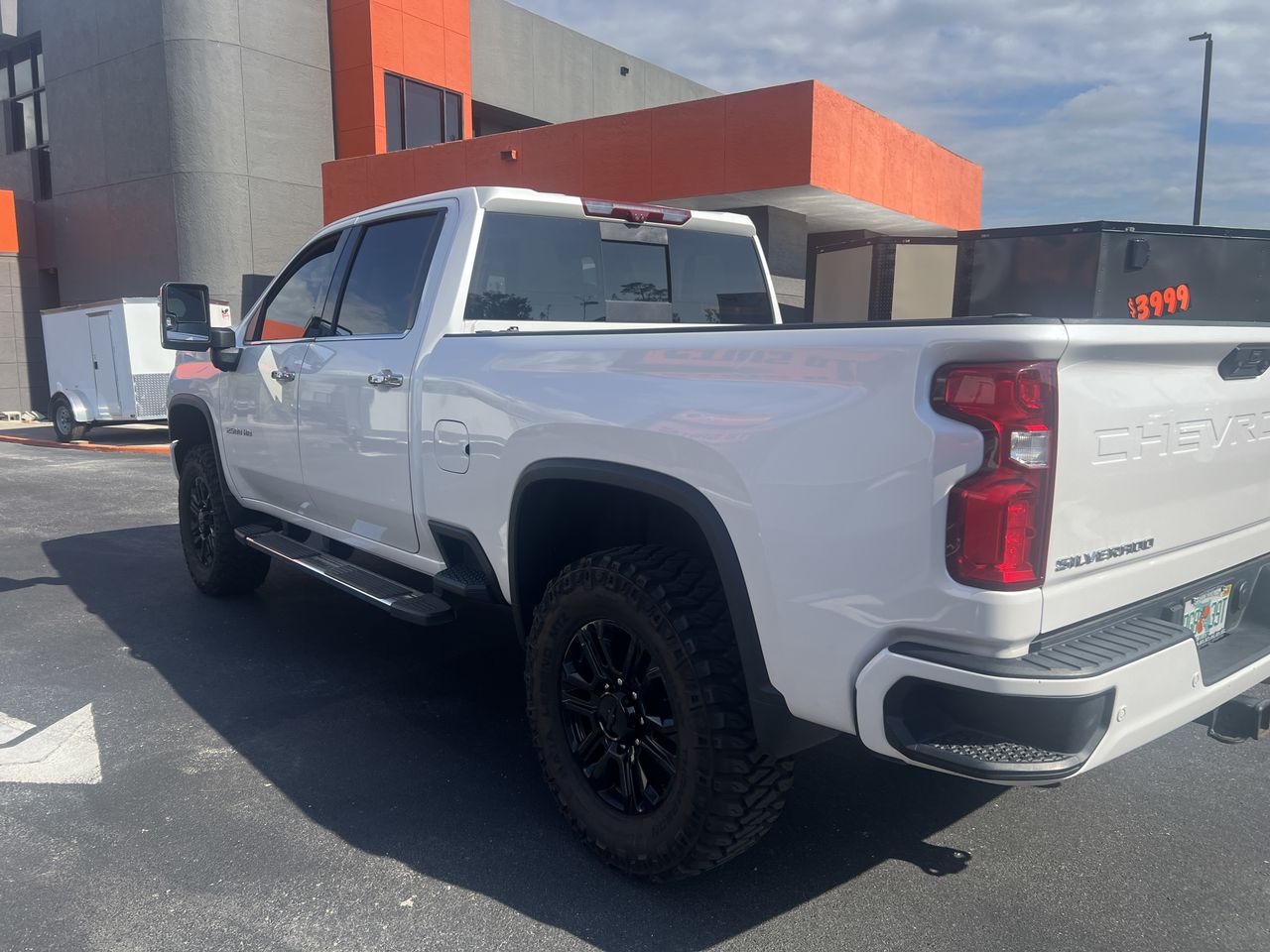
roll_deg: +0.6
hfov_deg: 67.3
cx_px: 635
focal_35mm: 26
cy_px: 476
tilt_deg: -7.4
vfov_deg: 53.1
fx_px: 954
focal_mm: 5.7
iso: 50
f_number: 1.5
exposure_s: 1/3257
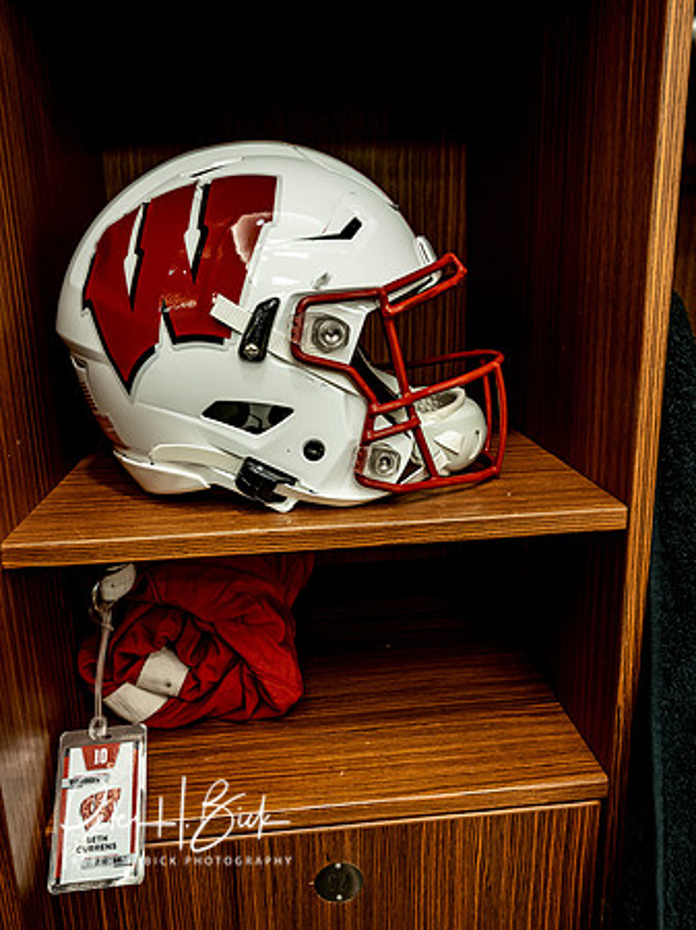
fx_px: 751
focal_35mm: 28
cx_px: 348
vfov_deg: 63.5
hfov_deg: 49.7
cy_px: 465
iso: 1600
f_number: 4
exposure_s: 1/40
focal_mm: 14
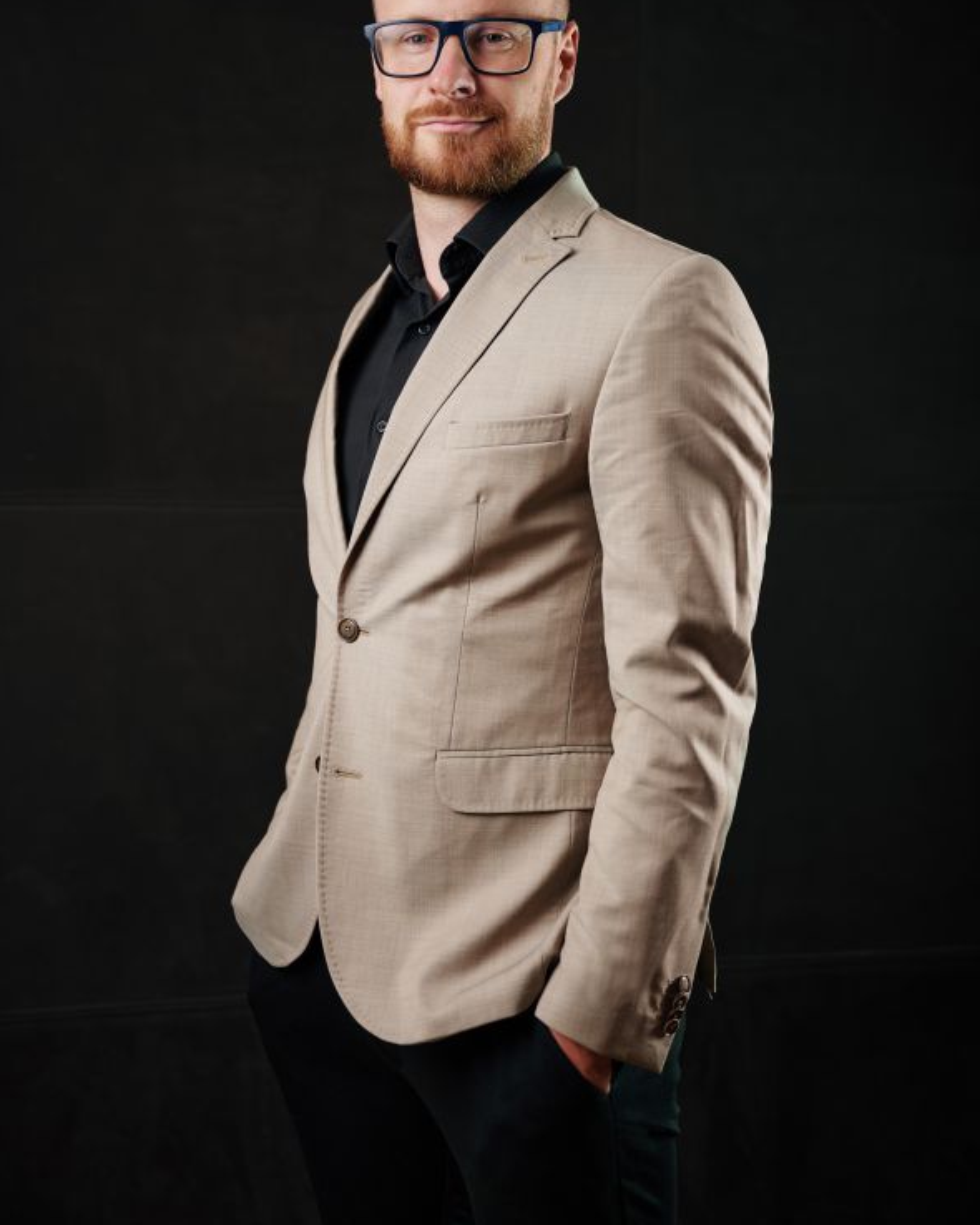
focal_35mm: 55
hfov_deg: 27.6
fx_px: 1993
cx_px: 494
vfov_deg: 34.1
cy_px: 544
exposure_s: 1/160
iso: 100
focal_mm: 48
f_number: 2.8
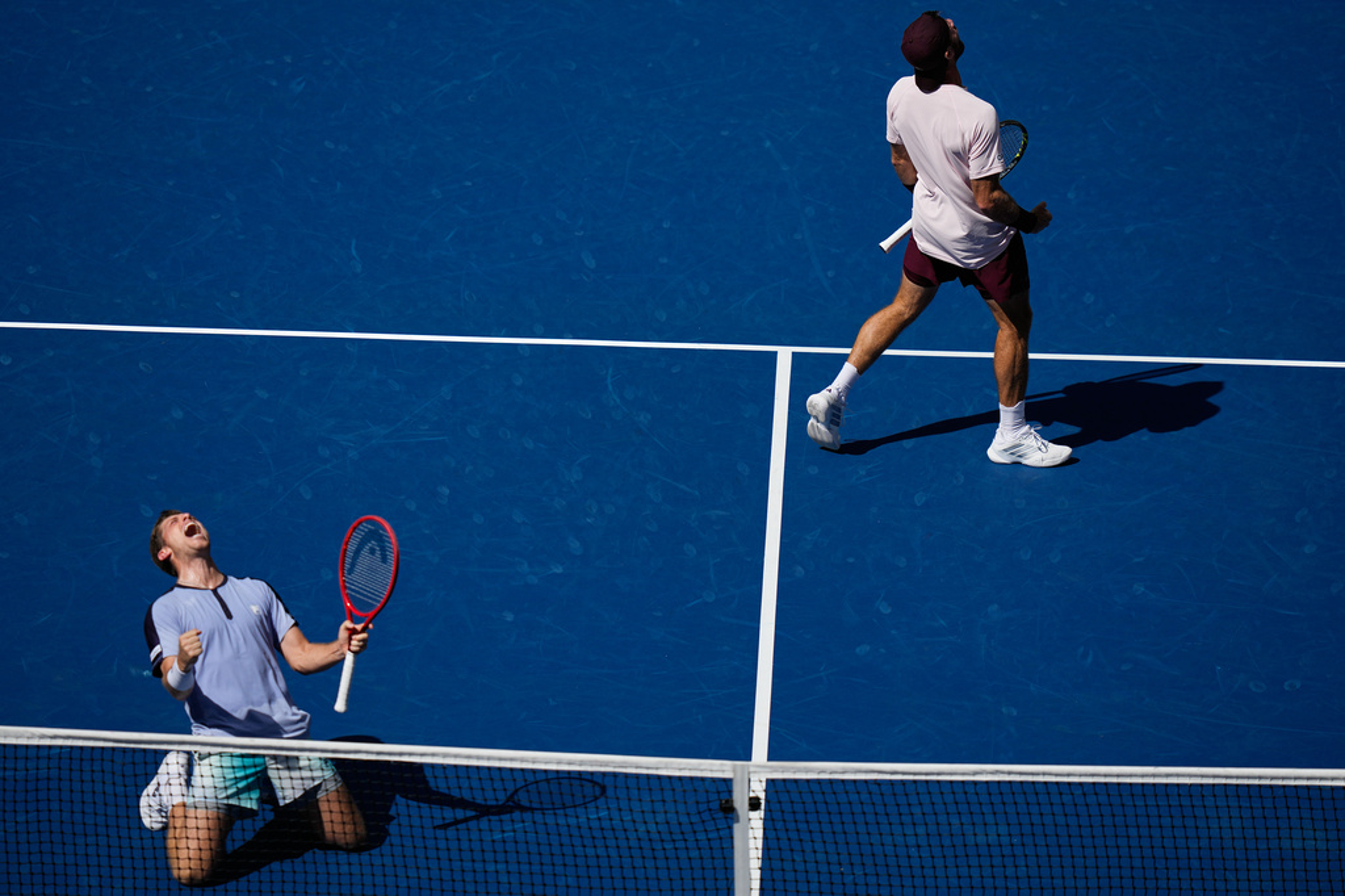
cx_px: 672
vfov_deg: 3.4
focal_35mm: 400
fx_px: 14939
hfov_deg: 5.2
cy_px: 448
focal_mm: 400
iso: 160
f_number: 3.2
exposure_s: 1/5000
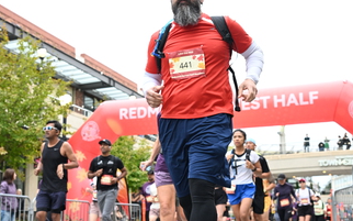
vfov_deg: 23.9
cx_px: 169
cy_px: 130
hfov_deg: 37.5
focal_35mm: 54
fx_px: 519
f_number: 4
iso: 2000
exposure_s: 1/640
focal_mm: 31
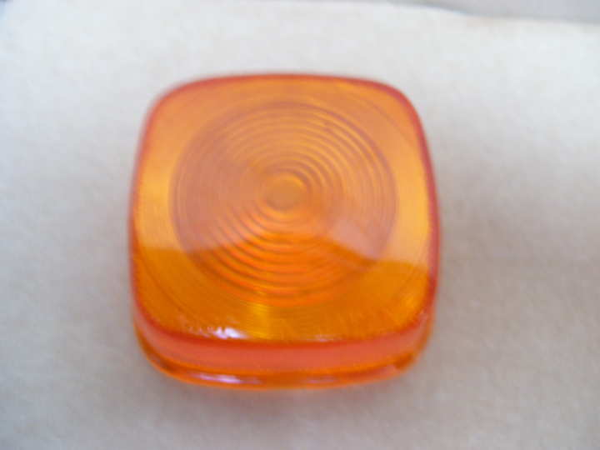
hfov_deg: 50.1
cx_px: 300
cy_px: 225
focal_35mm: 37
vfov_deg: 38.7
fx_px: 641
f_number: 2.7
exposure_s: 1/8
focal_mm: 6
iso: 160
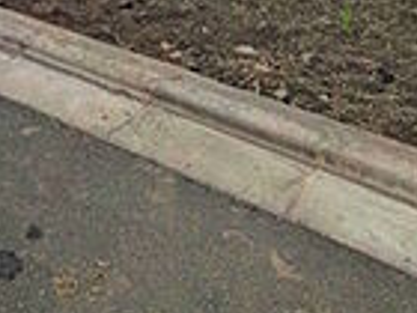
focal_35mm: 60
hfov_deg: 30.5
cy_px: -337
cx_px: 27
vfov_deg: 17.0
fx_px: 723
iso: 47
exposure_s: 1/883
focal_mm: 1.83
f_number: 2.2
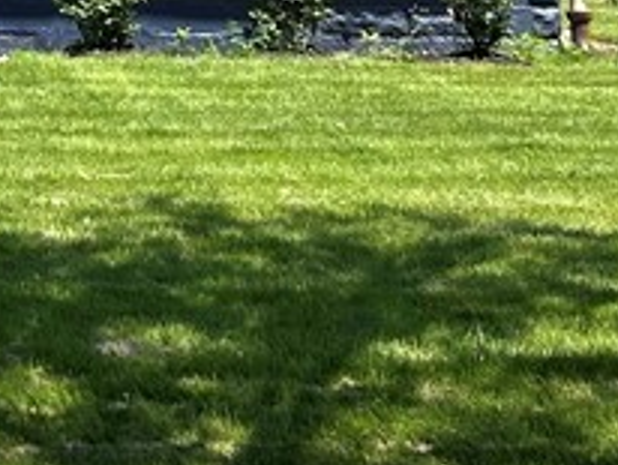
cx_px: -141
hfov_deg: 14.7
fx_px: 2306
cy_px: -411
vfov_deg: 10.7
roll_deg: +0.2
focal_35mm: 129
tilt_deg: +8.6
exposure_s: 1/2571
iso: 50
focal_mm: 5.7
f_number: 1.5
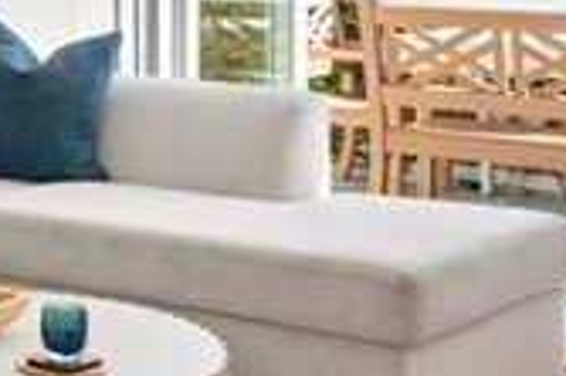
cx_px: -207
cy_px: -69
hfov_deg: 19.0
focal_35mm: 98
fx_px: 1539
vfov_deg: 13.6
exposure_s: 1/30
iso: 100
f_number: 9
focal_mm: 16
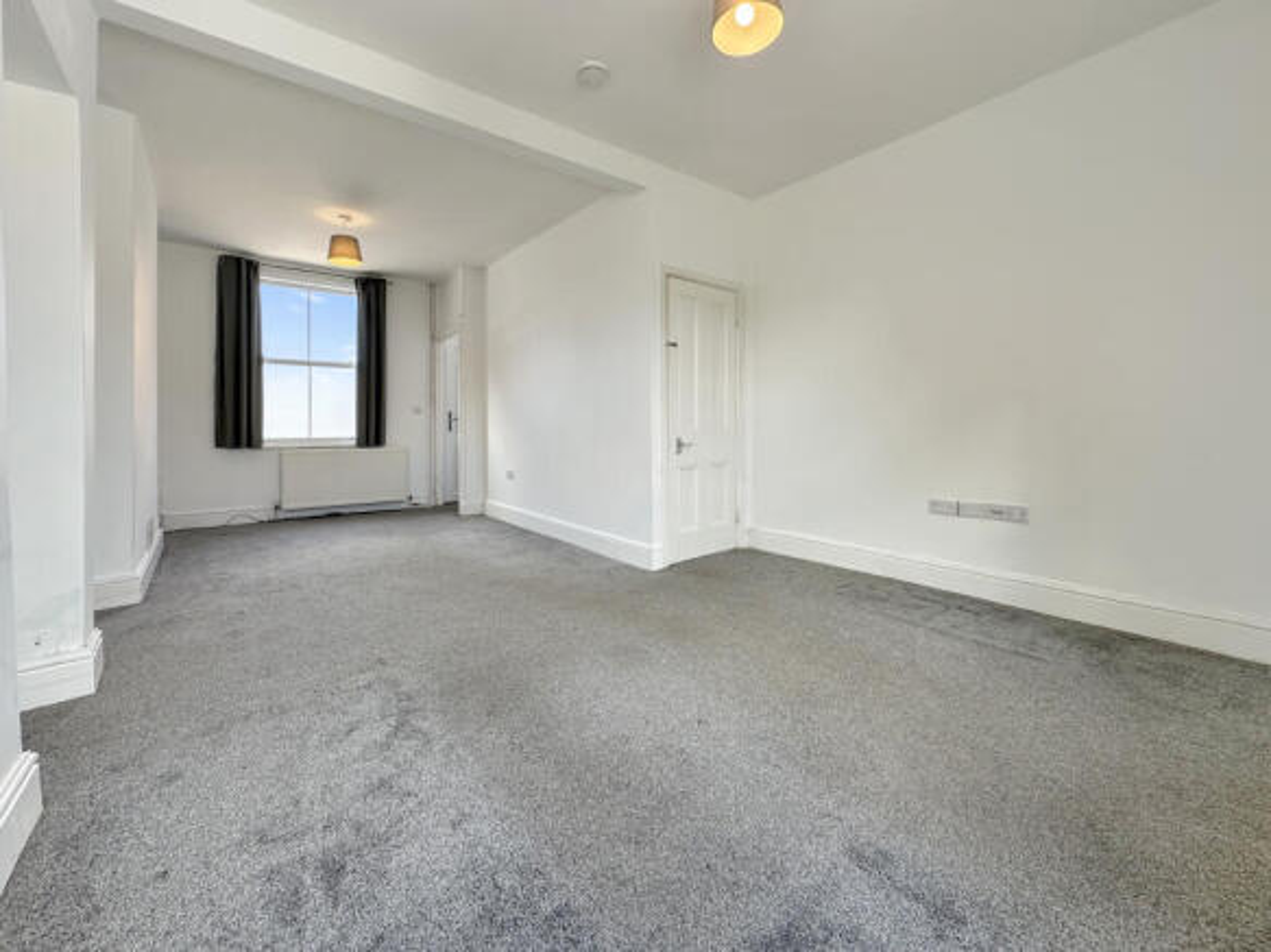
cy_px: 476
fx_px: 514
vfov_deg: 85.7
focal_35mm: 14
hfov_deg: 102.1
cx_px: 636
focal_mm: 2.22
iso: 64
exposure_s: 1/99
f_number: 2.2
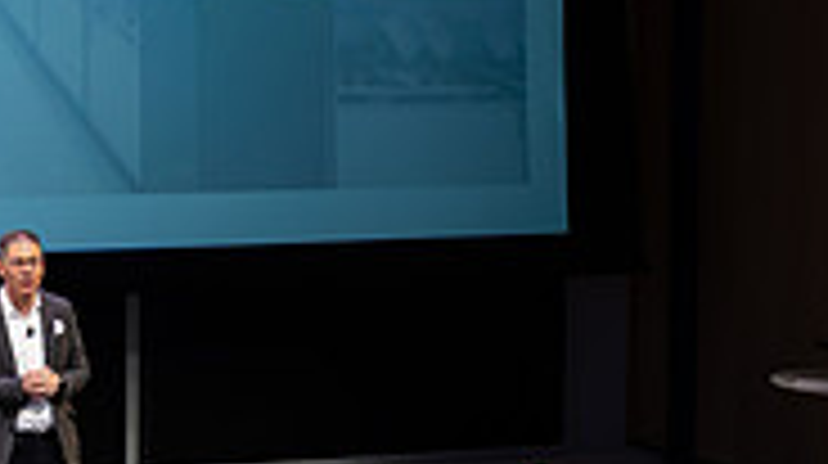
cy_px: 7
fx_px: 2654
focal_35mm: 121
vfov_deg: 9.9
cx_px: -192
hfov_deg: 16.9
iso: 160
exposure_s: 1/125
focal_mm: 34.5
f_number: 3.2
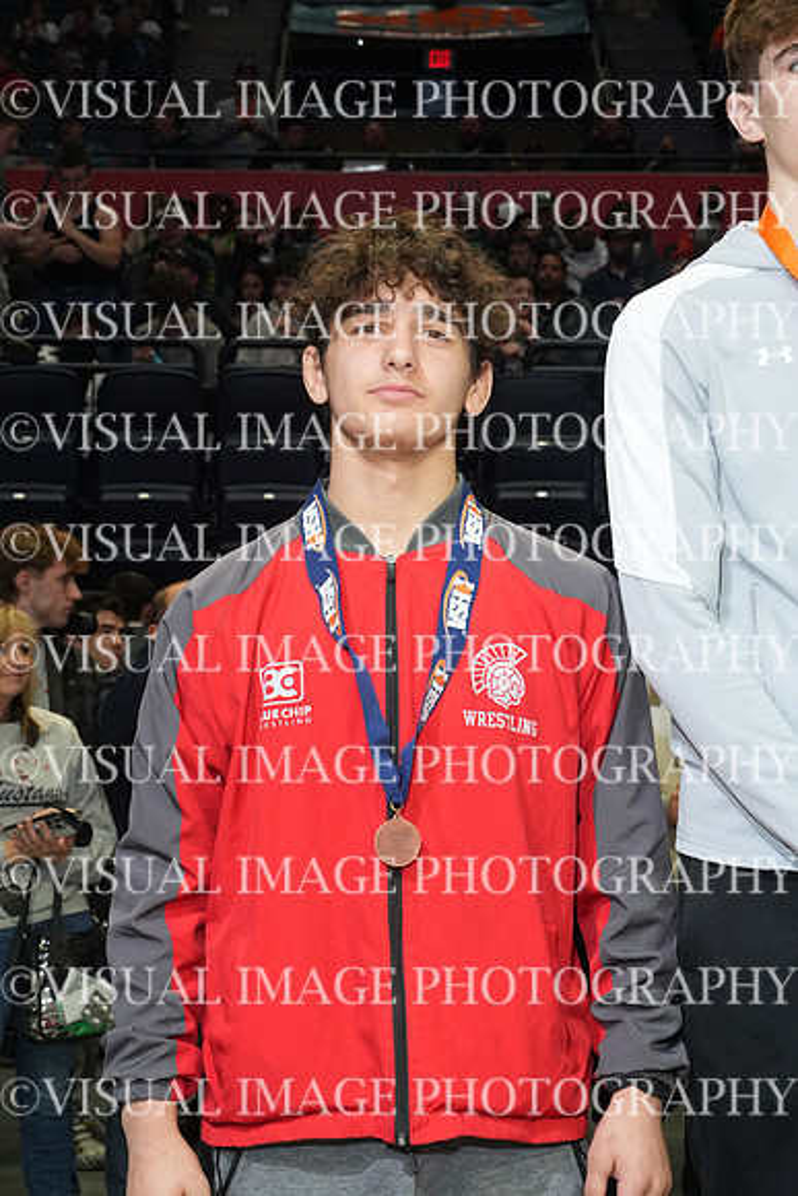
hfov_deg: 20.2
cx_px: 399
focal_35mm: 68
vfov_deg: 29.9
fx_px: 2243
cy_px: 598
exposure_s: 1/125
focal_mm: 45
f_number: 8
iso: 2000
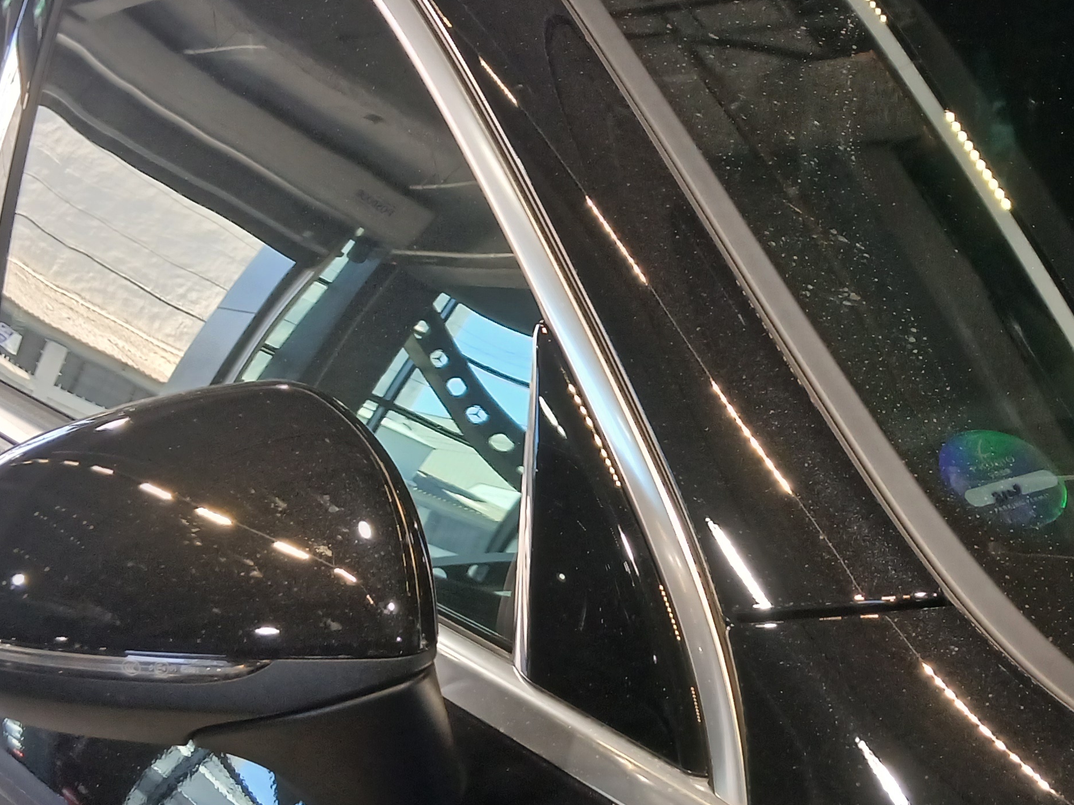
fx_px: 1769
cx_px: 705
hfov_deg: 33.5
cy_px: 330
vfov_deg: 25.6
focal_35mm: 57
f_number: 1.8
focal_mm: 3.98
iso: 125
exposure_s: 1/60
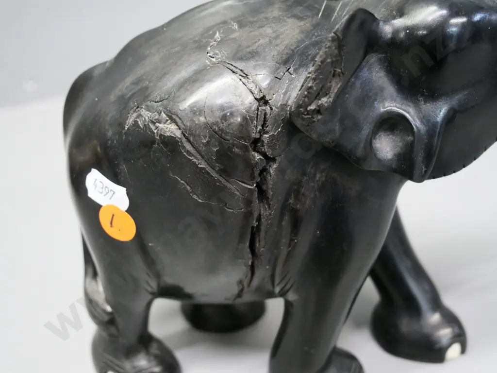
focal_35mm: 40
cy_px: 186
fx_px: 574
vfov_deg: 36.0
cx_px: 248
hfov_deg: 46.8
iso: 3200
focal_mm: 20
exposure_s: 1/60
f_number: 4.5
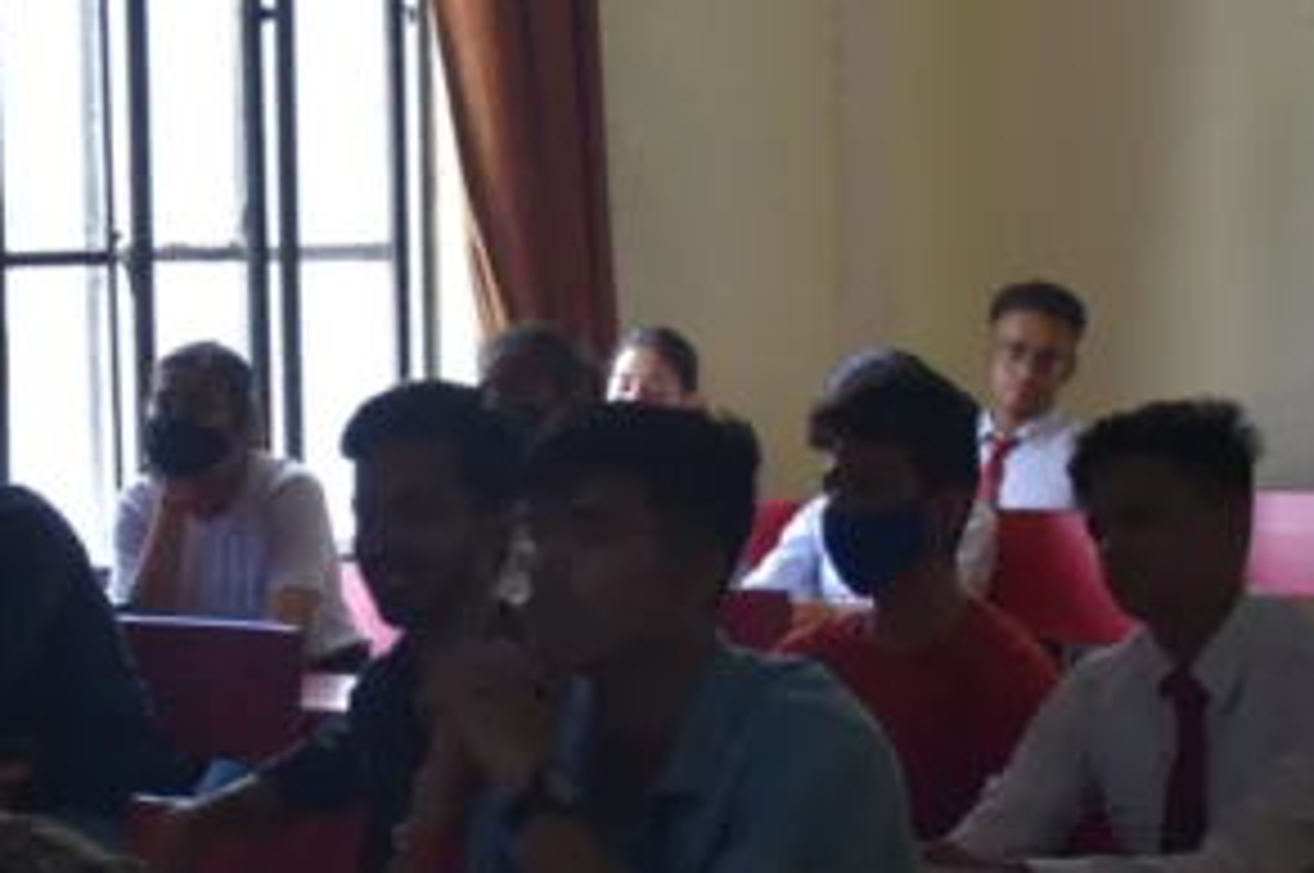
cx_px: 248
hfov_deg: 14.8
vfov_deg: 9.9
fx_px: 5043
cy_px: 428
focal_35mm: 138
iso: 400
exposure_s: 1/60
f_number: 4.2
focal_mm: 35
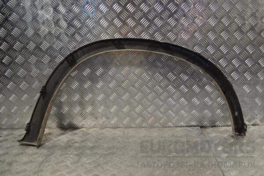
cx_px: 132
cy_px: 88
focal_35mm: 36
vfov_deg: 36.9
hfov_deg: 53.1
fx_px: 264
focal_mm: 24
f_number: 4
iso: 100
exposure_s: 1/40
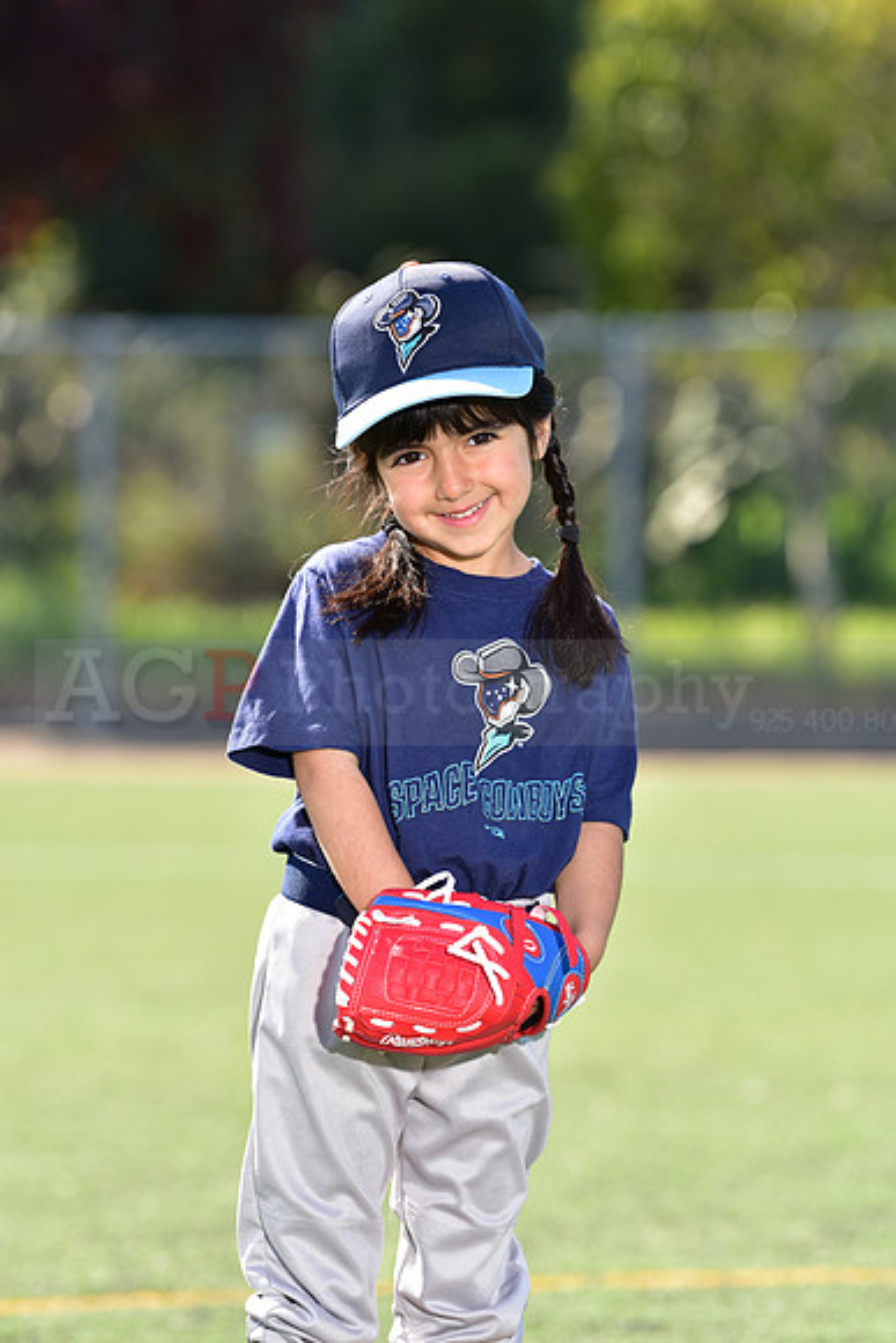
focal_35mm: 200
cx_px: 448
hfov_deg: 6.9
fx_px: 7462
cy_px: 672
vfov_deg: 10.3
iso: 80
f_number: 5
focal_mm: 200
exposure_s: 1/200
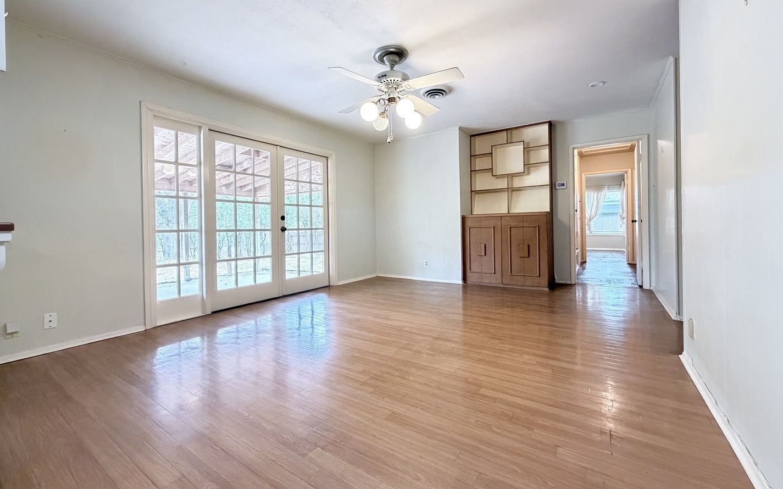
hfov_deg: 101.5
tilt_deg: -0.1
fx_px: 320
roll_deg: +0.2
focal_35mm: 15
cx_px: 392
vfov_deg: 74.7
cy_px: 226
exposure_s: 1/60
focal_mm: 2.22
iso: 640
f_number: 2.2
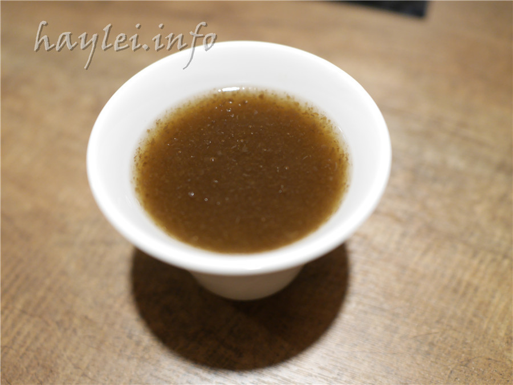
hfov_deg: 60.0
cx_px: 256
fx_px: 445
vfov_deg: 46.8
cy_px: 192
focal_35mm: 30
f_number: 1.7
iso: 800
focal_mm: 15
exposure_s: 1/60
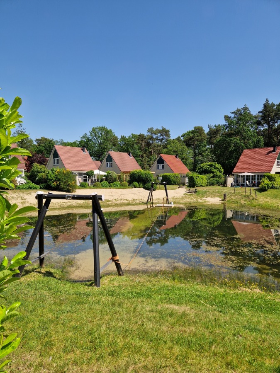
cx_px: 140
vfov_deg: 73.9
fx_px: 248
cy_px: 186
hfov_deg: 58.9
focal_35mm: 23
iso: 50
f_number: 1.8
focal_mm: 5.4
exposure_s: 1/1796
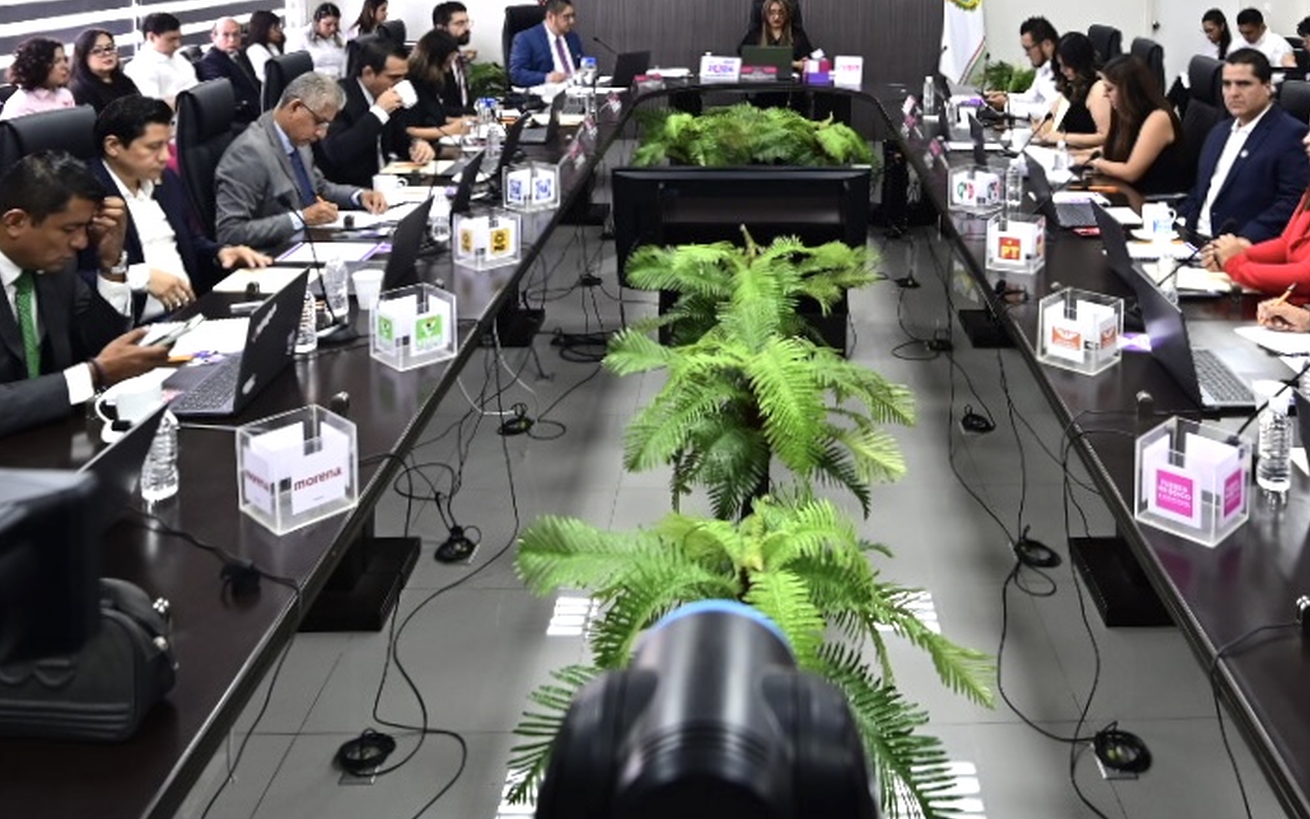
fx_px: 1107
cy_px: 14
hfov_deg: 60.6
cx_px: 800
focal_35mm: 31
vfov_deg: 36.8
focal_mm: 14
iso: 1000
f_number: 3.5
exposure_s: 1/200
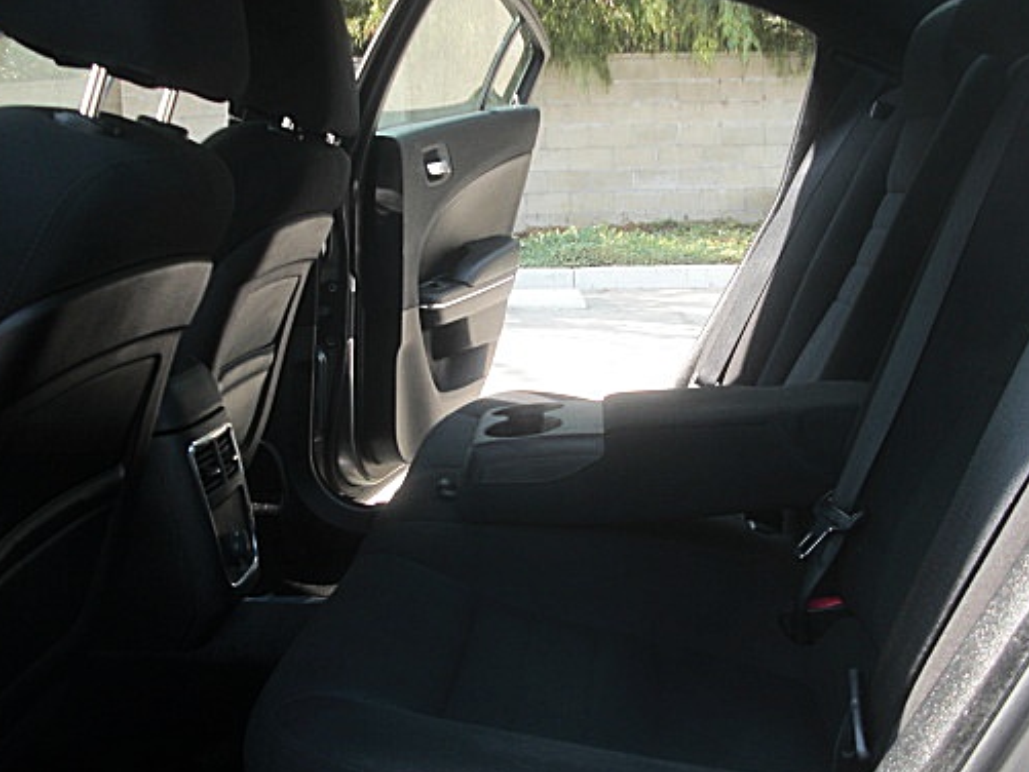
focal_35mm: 46
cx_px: 528
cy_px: 390
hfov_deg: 41.2
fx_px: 1368
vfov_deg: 31.5
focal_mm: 6.3
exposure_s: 1/100
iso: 50
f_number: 2.8
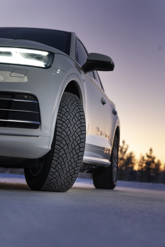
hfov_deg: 19.5
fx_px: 481
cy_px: 124
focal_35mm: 70
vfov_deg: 28.8
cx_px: 82
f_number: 4.5
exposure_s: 1/80
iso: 640
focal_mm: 70
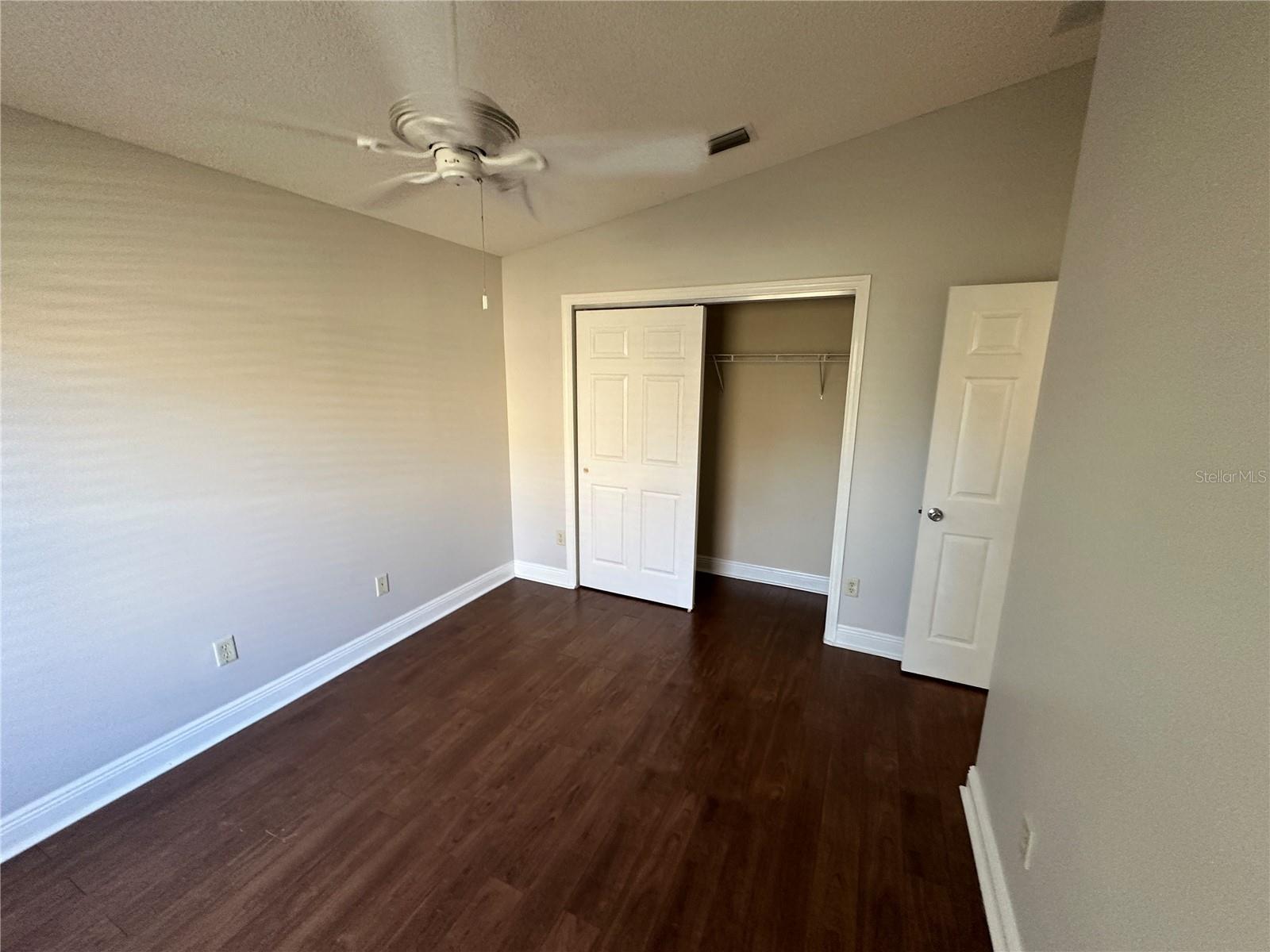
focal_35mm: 14
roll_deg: +0.9
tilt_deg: -11.4
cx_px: 635
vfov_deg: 85.7
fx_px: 514
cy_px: 476
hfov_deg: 102.1
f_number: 2.2
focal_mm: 2.22
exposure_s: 1/60
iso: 250
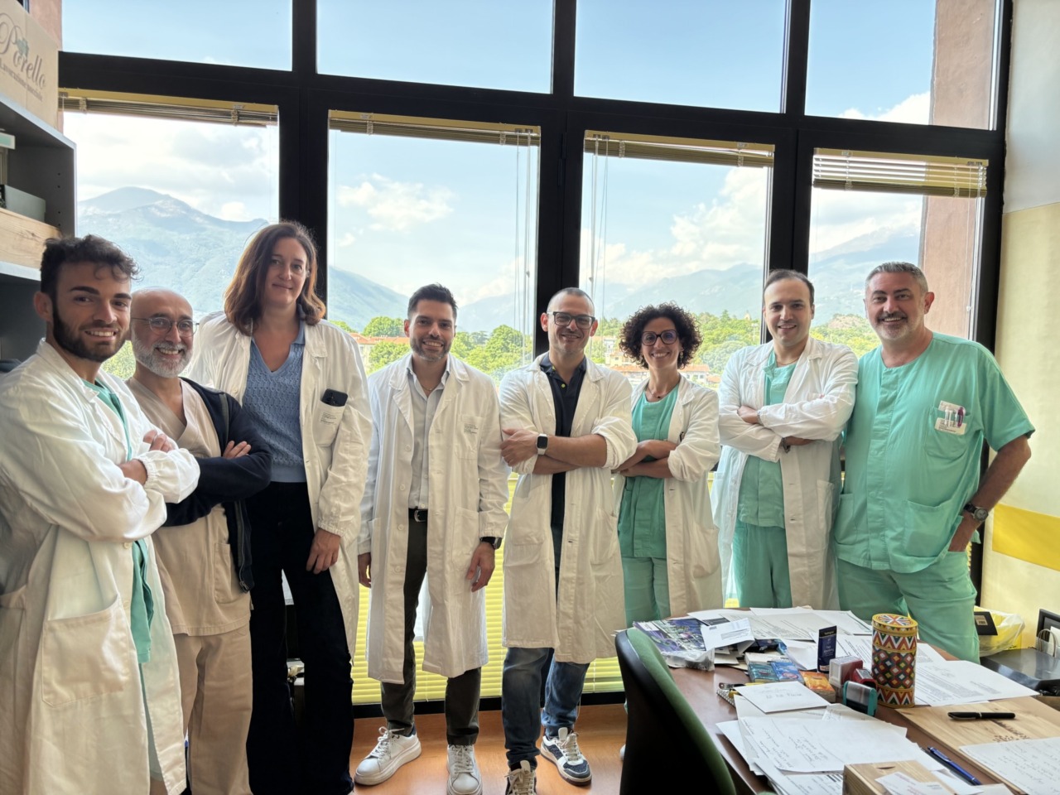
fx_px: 796
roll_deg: -1.3
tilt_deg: -4.4
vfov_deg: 53.1
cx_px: 530
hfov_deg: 67.3
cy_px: 398
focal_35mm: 26
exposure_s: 1/353
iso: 50
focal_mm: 5.96
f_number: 1.6
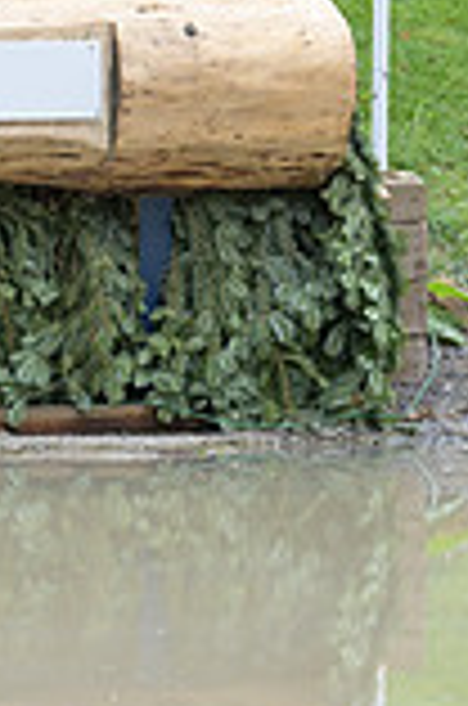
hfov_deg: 2.2
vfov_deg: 3.3
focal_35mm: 630
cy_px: 25
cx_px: -626
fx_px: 12339
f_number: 5.6
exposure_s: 1/1250
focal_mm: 170
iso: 1600
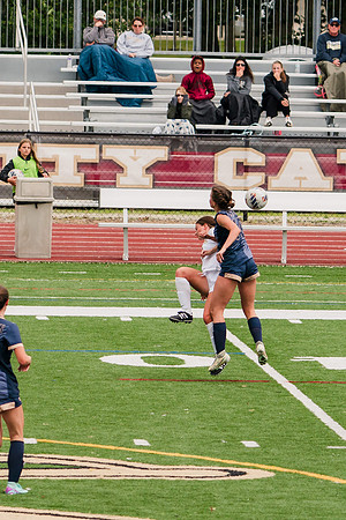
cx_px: 110
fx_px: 6674
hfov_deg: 3.0
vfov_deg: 4.5
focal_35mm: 463
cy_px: 256
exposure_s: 1/1600
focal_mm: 200
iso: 400
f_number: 5.6
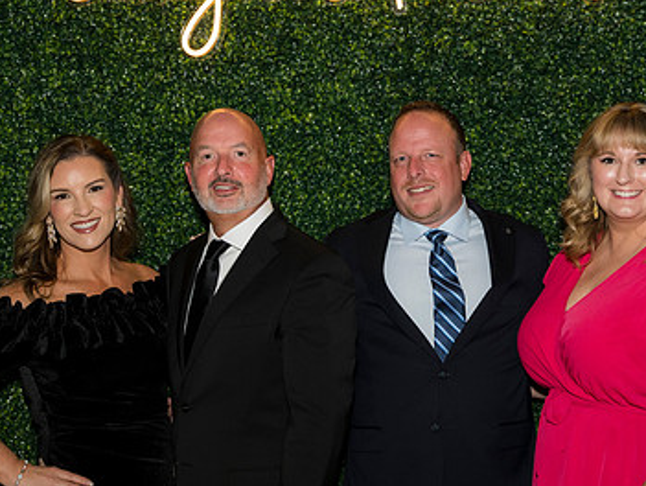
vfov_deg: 20.2
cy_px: 257
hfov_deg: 26.6
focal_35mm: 73
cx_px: 344
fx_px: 1364
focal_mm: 46
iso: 640
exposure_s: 1/160
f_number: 5
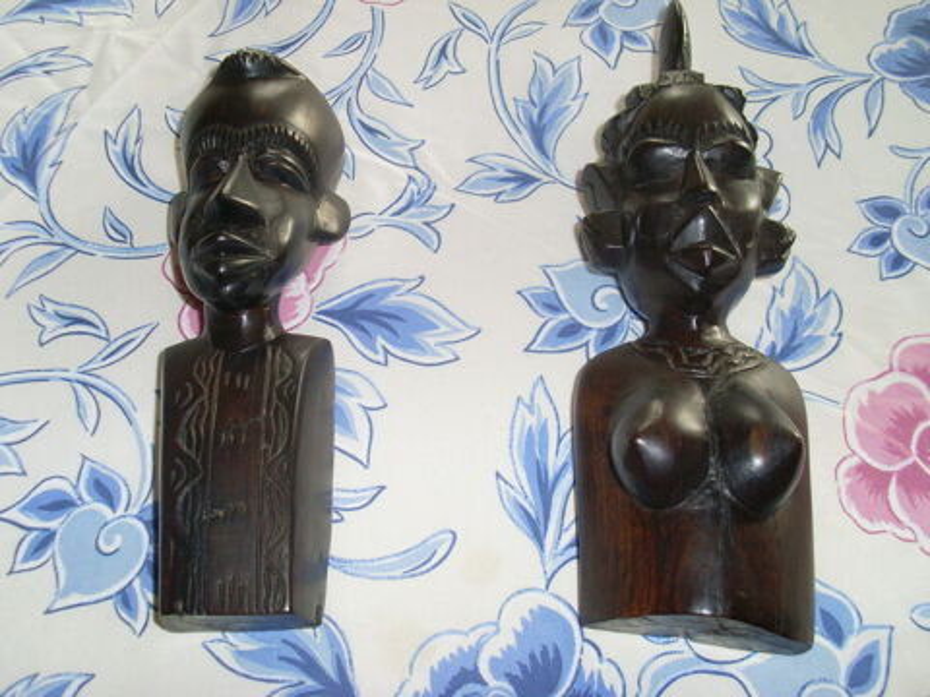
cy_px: 348
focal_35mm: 38
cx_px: 465
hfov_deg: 49.0
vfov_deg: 37.7
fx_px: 1021
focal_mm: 6.3
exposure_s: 1/45
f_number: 3
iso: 100
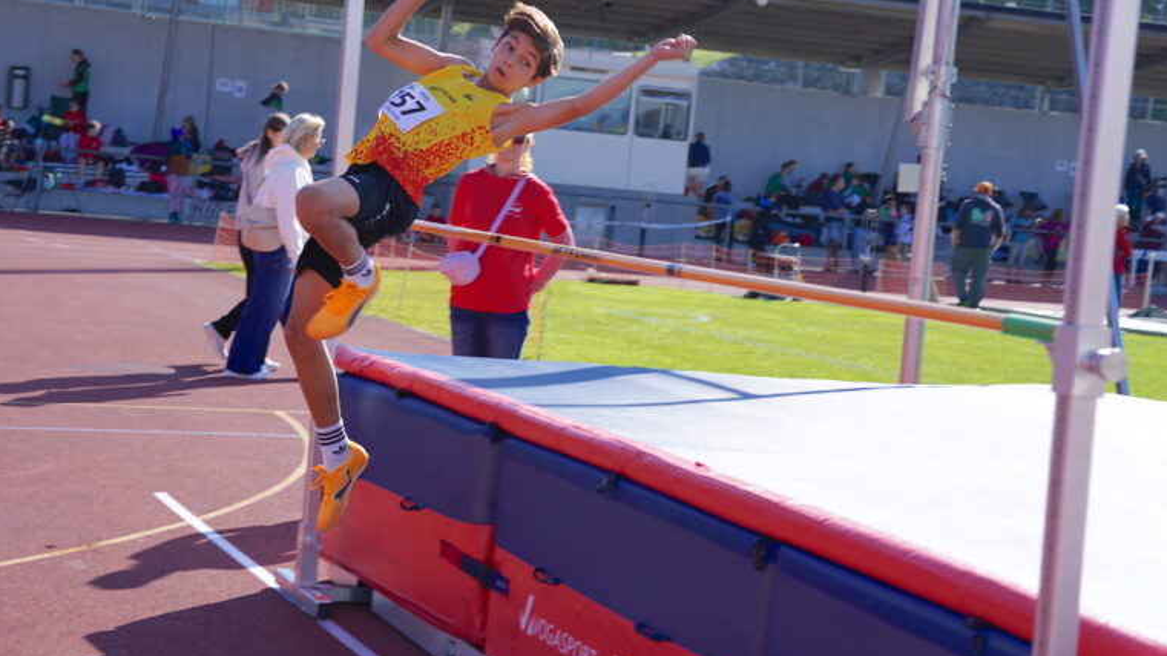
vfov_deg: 16.3
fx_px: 2290
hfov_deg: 28.6
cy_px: 270
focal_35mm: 74
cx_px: 584
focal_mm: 70
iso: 100
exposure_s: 1/320
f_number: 5.6
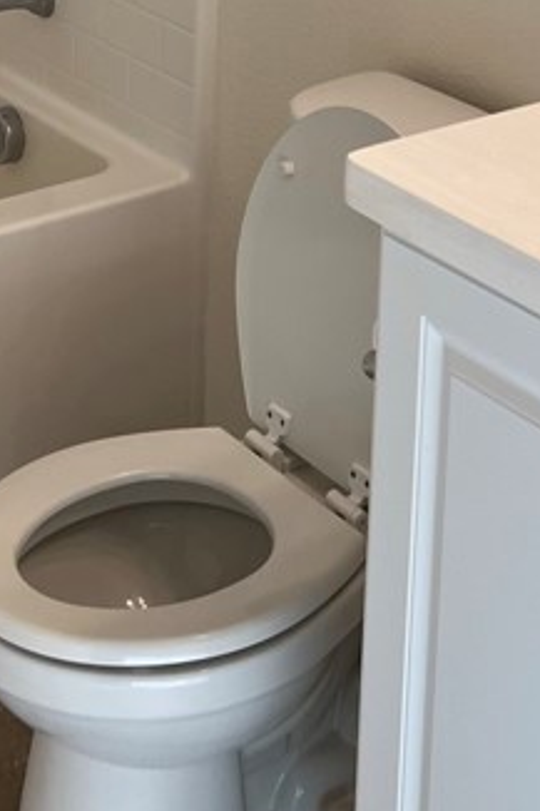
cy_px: -281
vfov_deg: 21.4
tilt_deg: -10.3
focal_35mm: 85
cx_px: 169
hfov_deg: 16.0
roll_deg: -2.6
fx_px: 1914
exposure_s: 1/294
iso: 50
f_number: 1.5
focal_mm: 5.7
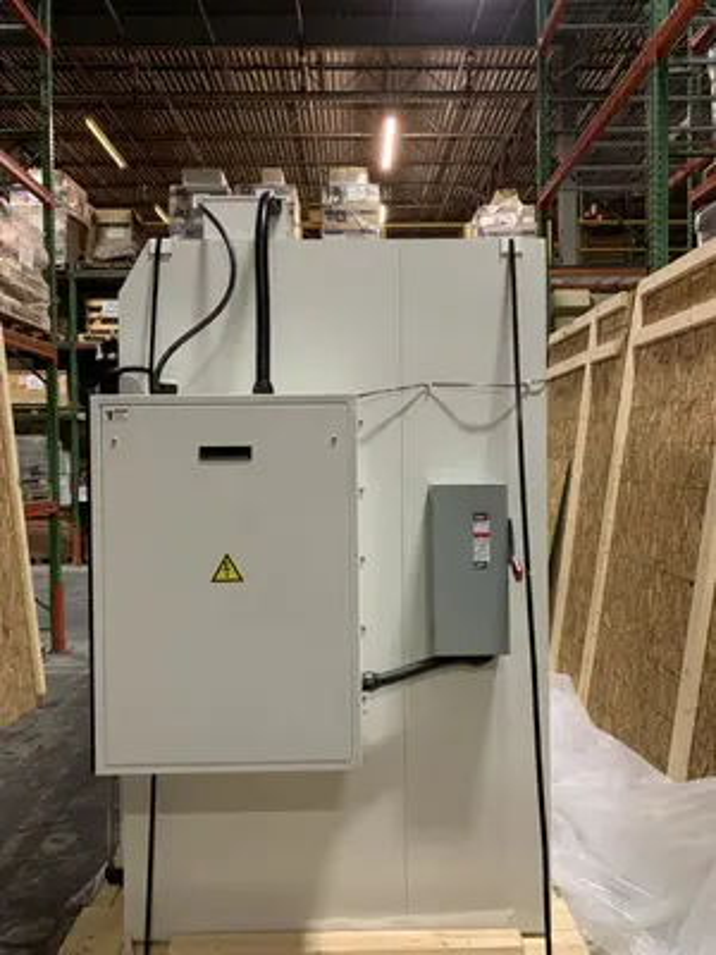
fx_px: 717
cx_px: 358
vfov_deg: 67.3
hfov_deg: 53.1
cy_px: 478
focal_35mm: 26
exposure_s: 1/40
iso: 320
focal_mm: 4.2
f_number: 1.8
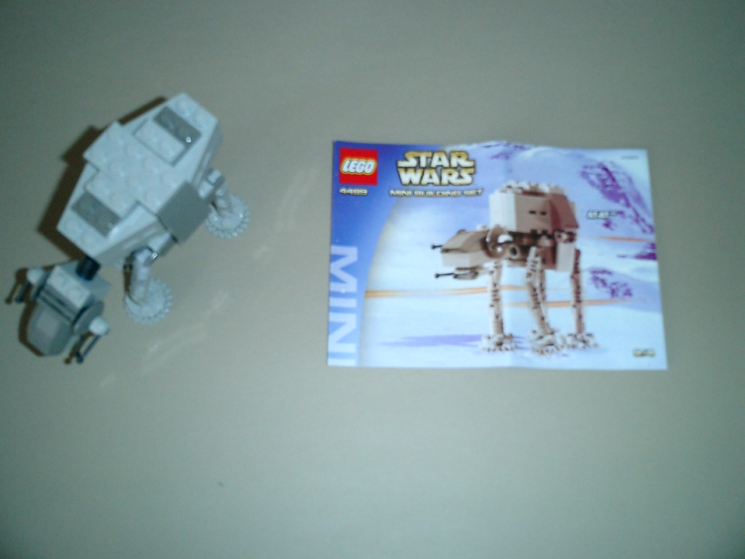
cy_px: 280
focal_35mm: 36
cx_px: 372
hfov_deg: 51.4
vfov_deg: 39.7
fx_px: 775
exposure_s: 1/30
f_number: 3.2
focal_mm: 7.5
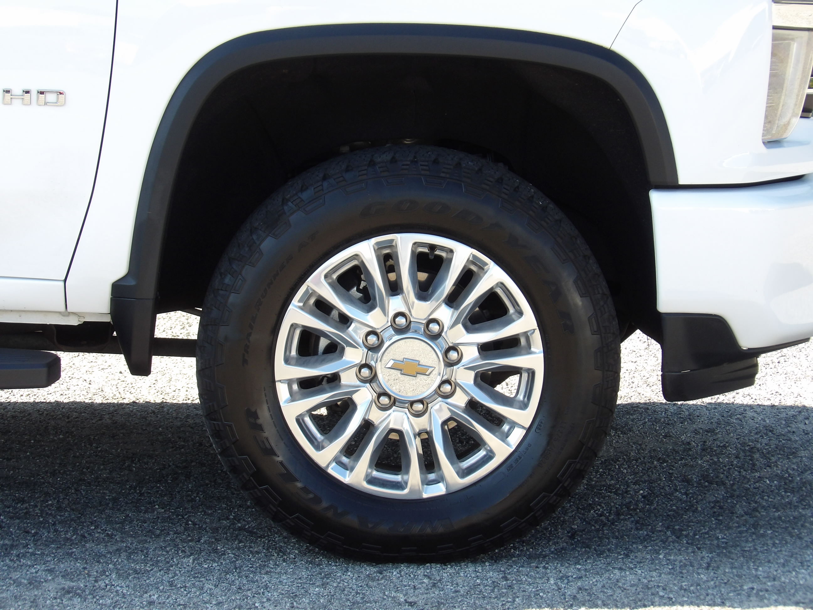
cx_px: 406
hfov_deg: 13.8
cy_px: 305
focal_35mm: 143
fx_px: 3359
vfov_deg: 10.4
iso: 105
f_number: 4.3
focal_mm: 25.6
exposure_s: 1/144
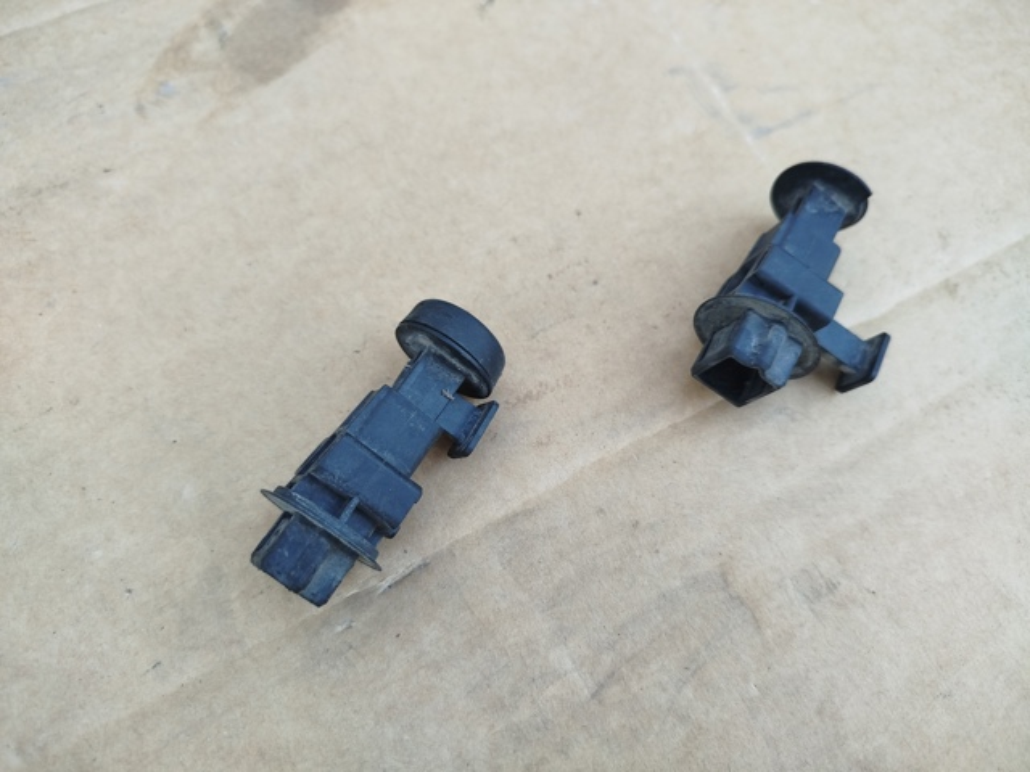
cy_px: 386
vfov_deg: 56.8
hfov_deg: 71.6
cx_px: 515
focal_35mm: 24
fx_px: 714
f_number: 1.7
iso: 160
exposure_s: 1/50
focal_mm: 5.31
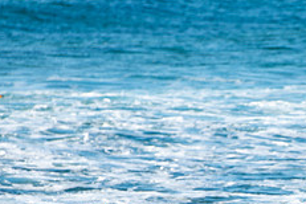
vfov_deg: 1.8
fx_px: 6392
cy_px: 254
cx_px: 261
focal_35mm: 752
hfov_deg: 2.7
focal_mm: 200
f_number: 3.2
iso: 100
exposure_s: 1/1250
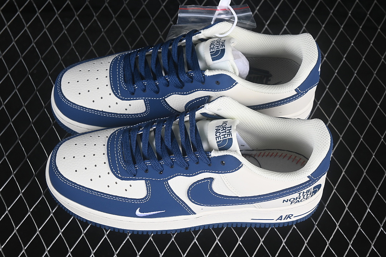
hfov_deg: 27.0
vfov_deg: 18.2
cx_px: 193
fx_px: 804
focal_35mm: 75
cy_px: 128
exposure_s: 1/80
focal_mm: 50
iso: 160
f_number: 7.1
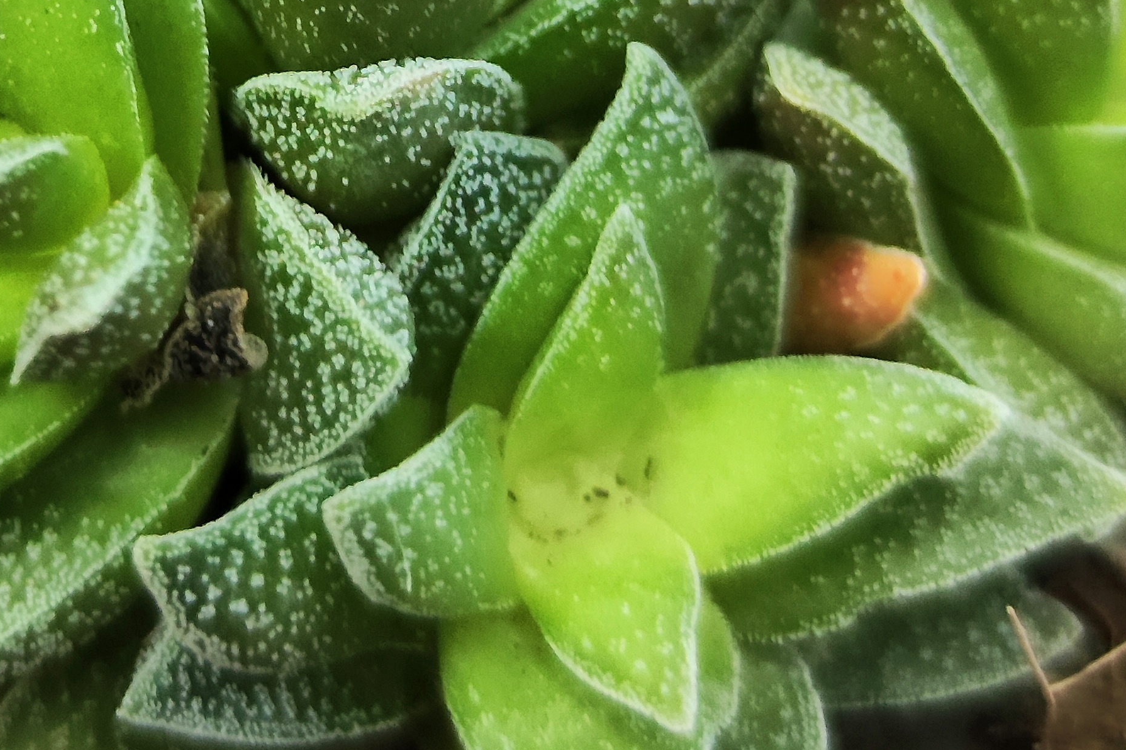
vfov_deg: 22.8
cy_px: -217
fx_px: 1657
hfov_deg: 36.7
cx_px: 286
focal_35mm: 53
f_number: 1.69
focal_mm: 7.01
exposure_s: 1/88.9
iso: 1359
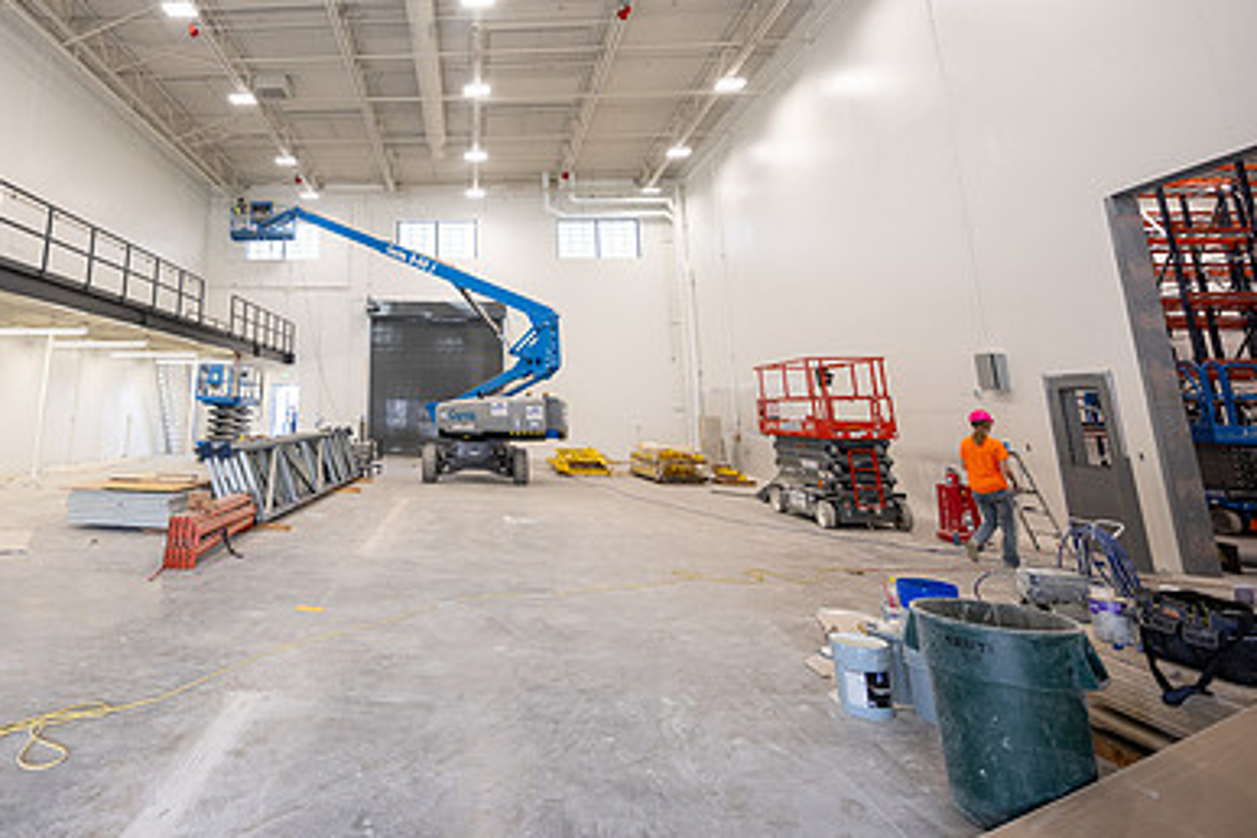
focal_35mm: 21
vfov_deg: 57.1
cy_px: 232
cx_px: 393
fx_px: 733
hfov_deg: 77.9
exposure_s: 1/100
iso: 500
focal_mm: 14
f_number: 4
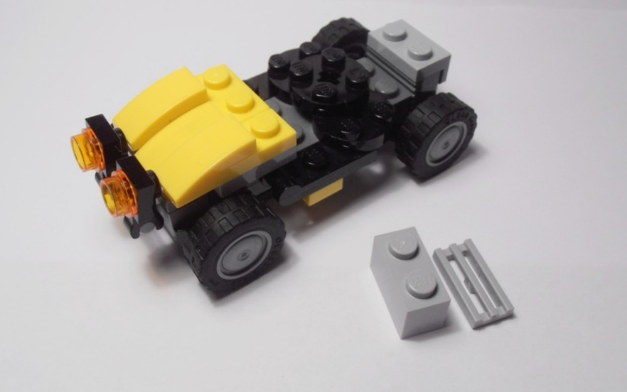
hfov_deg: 49.3
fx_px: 684
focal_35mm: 40
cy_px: 181
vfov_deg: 32.0
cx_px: 314
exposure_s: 1/60
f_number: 3.9
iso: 80
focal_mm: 6.61
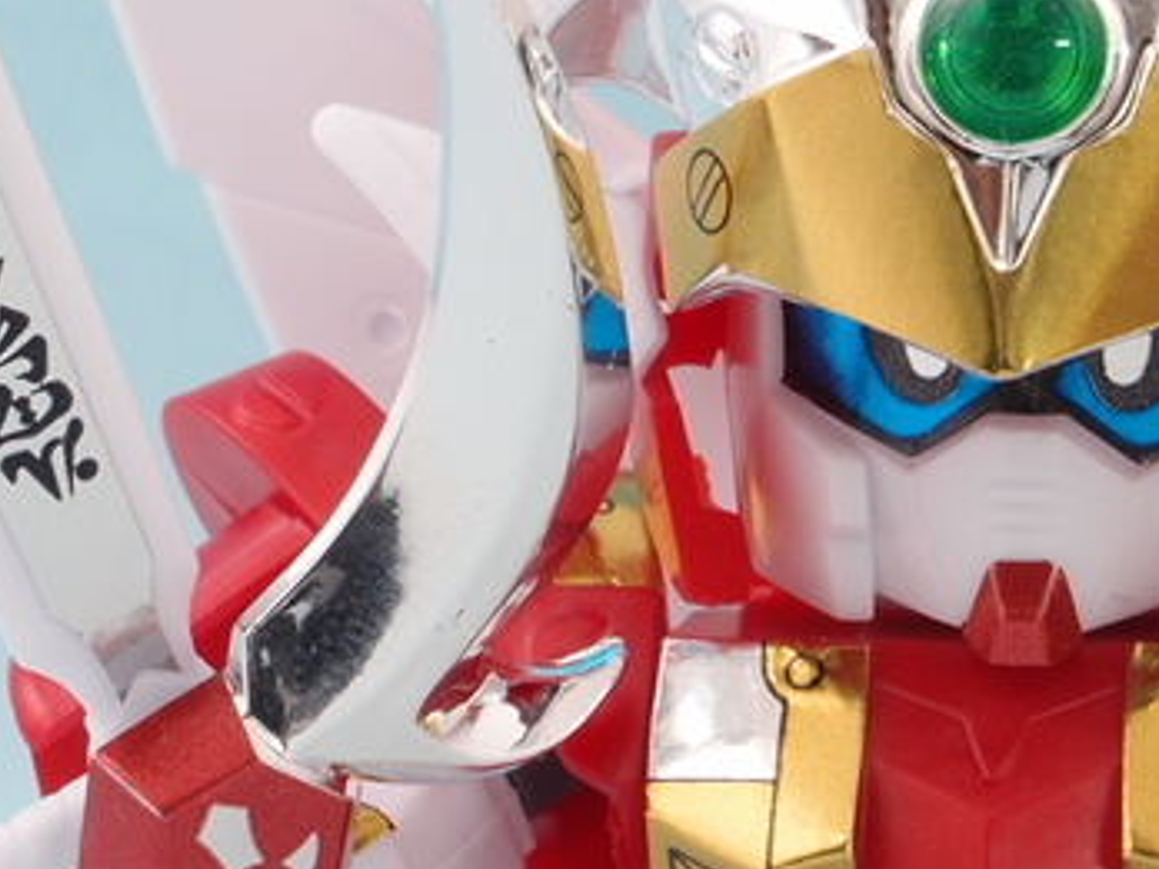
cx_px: 989
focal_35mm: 193
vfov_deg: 7.7
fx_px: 6462
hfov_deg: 10.2
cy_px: 516
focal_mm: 18.15
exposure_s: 1/1.3
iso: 100
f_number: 8
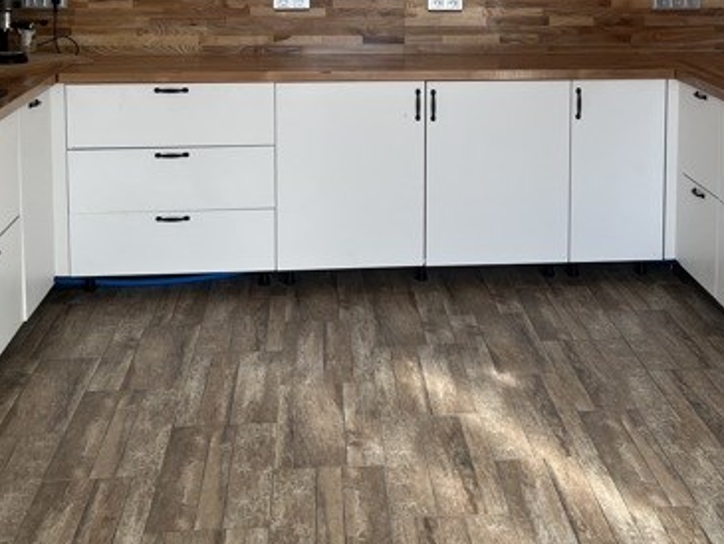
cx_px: 458
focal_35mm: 57
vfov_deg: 24.8
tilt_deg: -7.4
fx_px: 1193
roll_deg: +0.0
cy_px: 40
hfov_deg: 33.6
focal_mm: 5.1
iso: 50
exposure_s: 1/121
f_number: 1.6
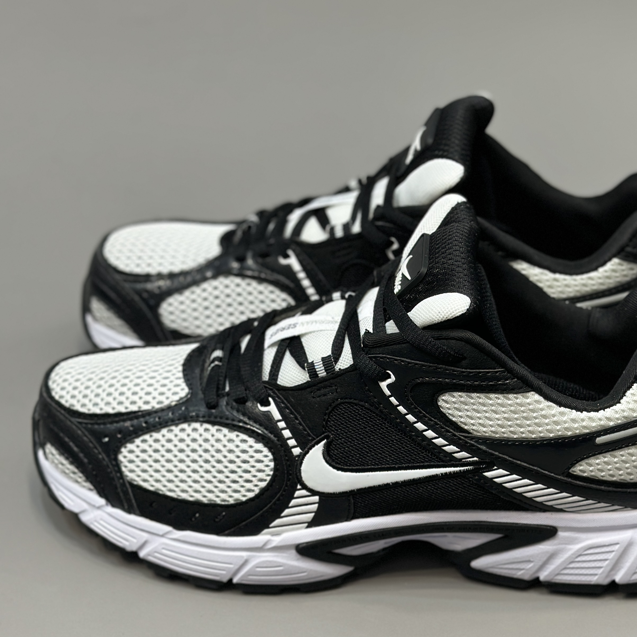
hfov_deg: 24.3
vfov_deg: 24.2
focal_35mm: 71
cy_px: 420
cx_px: 396
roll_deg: -1.8
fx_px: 1478
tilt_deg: -39.9
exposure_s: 1/100
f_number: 1.78
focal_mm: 6.86
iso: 80
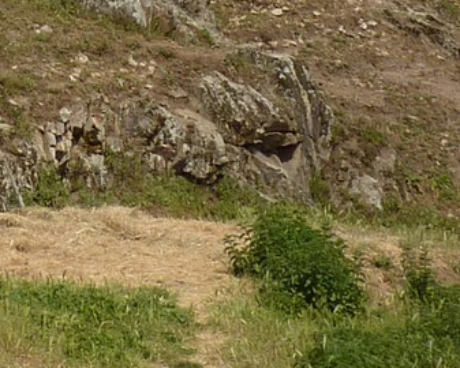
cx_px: -64
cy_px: -149
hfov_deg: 15.0
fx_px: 1703
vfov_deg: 11.9
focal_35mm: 125
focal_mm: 4.1
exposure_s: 1/500
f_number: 5.6
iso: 80
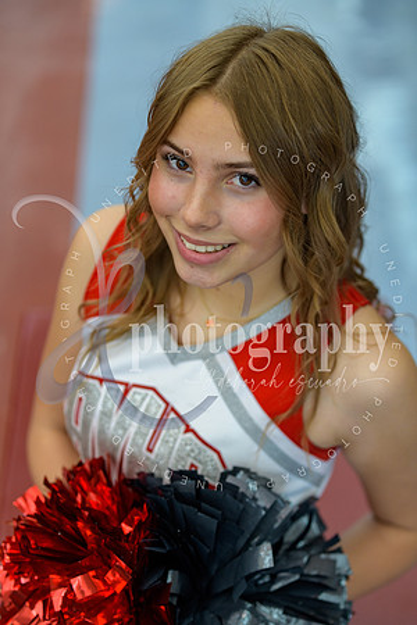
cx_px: 208
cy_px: 312
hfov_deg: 19.5
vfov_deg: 28.8
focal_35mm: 70
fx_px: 1216
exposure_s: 1/125
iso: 250
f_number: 2.8
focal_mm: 70
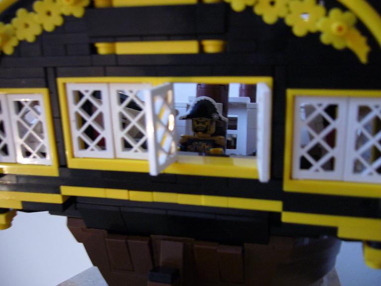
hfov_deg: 52.6
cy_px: 143
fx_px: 385
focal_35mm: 35
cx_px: 190
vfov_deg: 40.7
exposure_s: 1/8
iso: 200
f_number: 2.8
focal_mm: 5.8
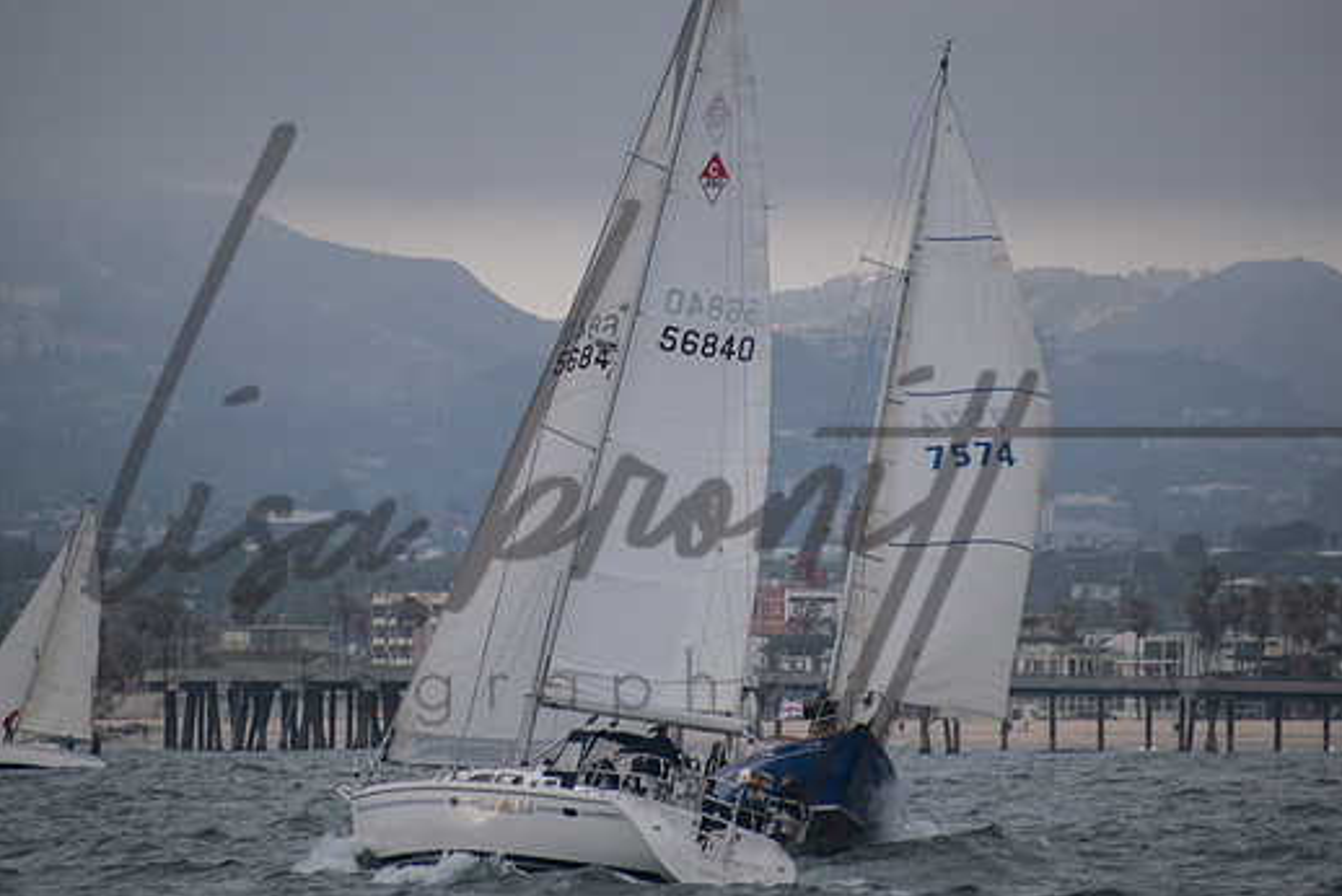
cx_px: 666
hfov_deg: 4.1
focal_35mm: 504
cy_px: 493
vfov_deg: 2.7
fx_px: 18798
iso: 400
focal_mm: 300
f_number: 6.3
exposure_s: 1/640
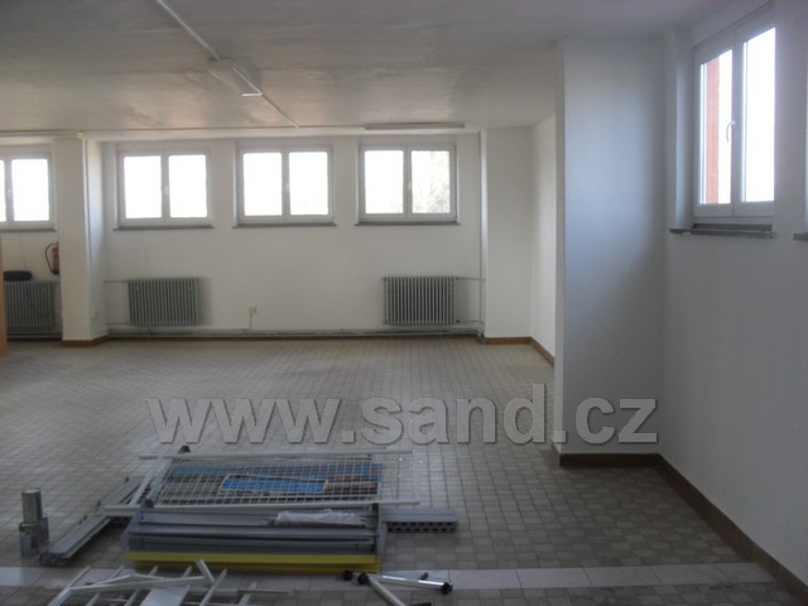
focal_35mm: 35
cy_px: 303
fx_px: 817
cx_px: 404
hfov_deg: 52.6
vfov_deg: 40.7
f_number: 3.2
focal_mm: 6.3
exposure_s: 1/45
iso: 100
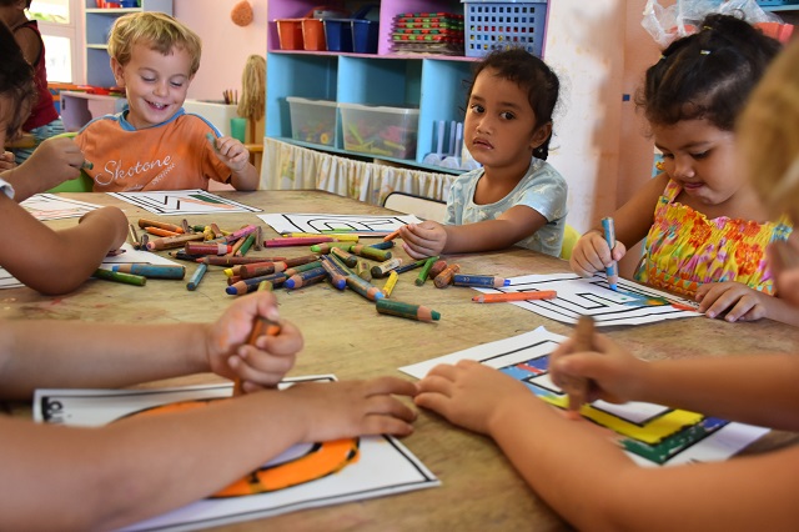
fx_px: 765
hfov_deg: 55.1
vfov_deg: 38.3
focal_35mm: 34
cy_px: 266
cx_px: 400
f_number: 4
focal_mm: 23
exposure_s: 1/60
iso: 560
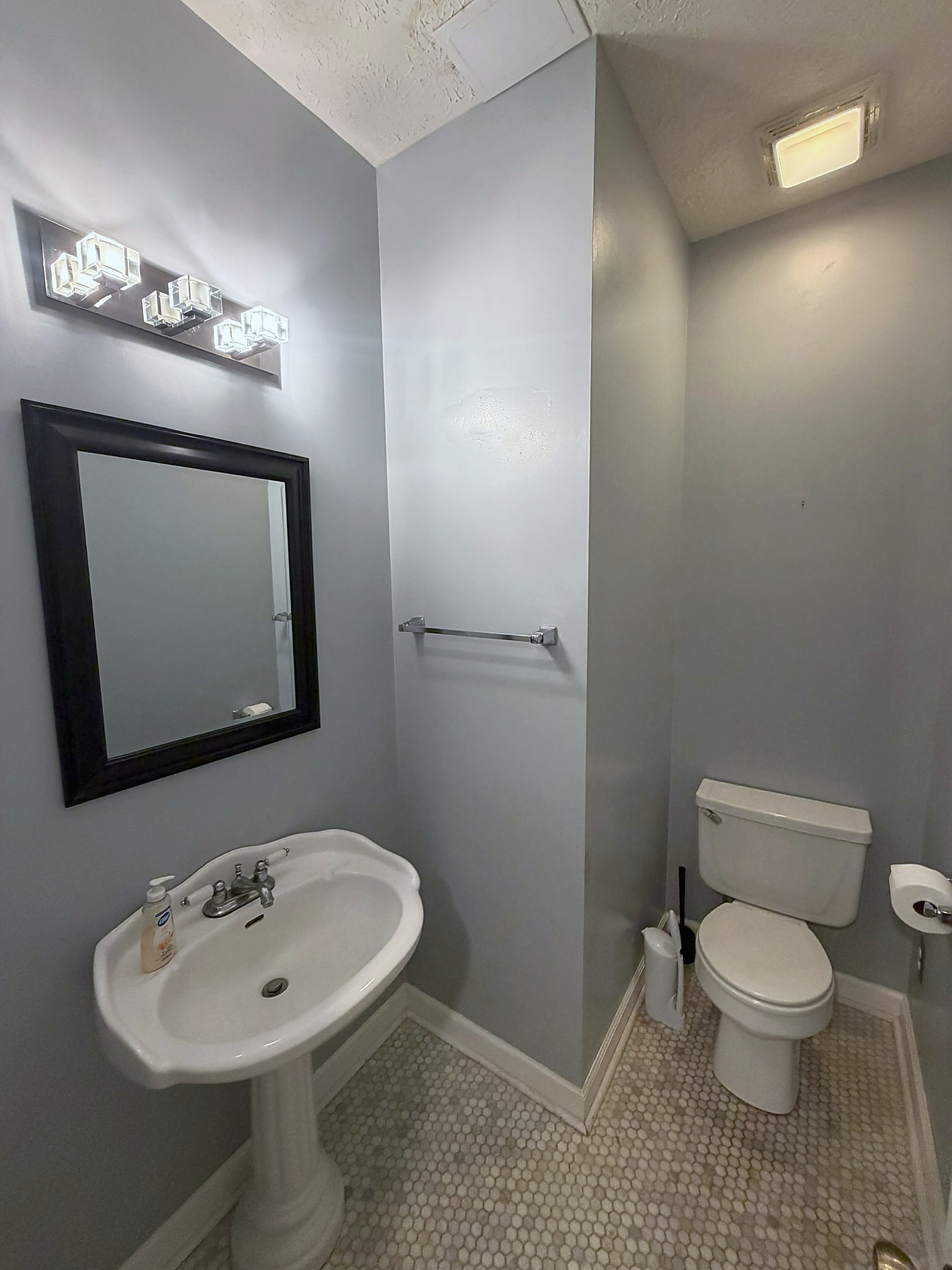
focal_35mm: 14
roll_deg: +0.2
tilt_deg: -7.8
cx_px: 476
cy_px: 635
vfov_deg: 102.1
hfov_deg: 85.7
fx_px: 513
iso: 320
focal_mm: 2.22
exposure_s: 1/60
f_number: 2.2
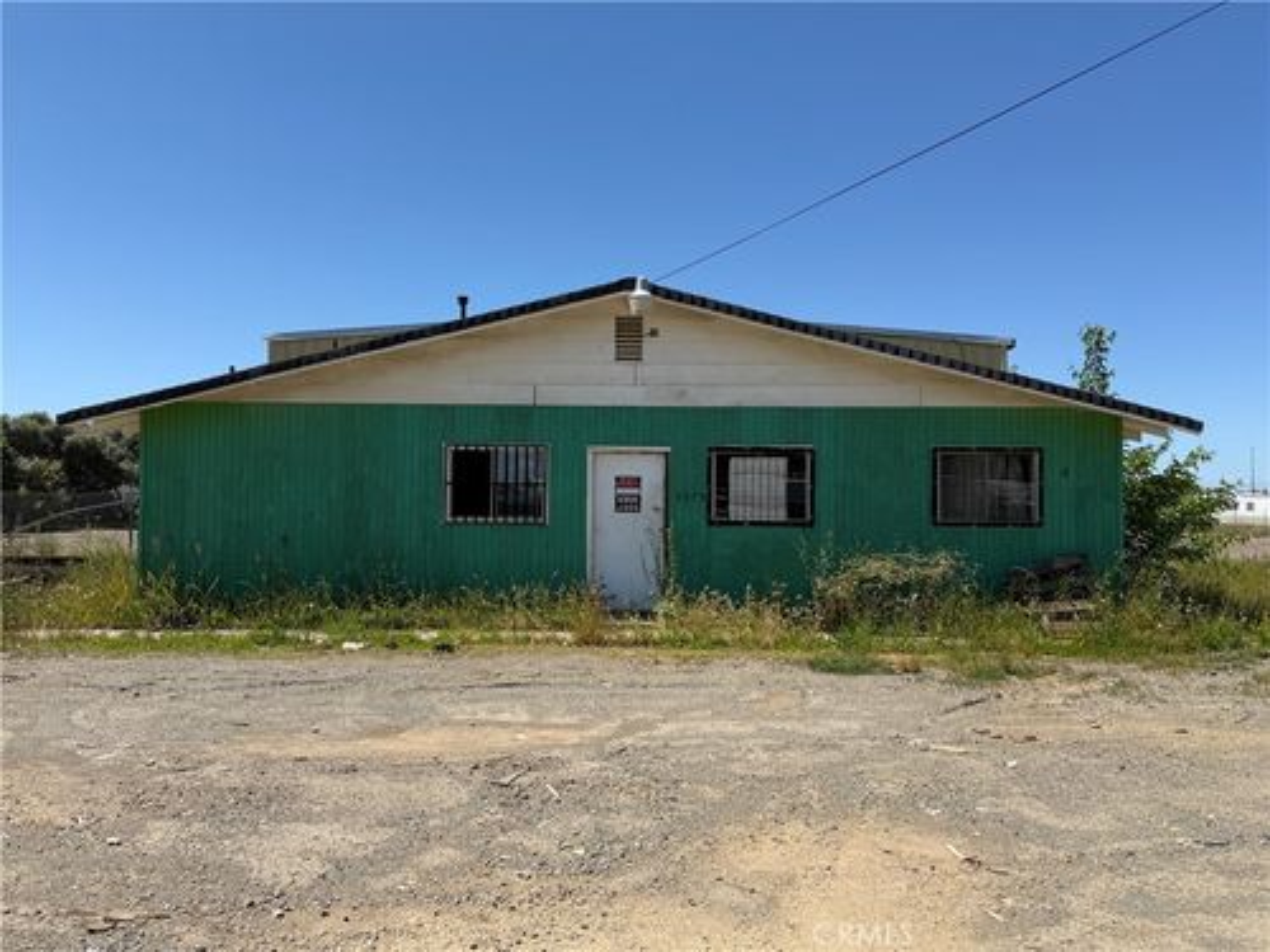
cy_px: 476
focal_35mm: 24
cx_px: 635
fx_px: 881
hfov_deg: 71.6
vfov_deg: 56.8
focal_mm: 6.76
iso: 80
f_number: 1.78
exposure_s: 1/4673
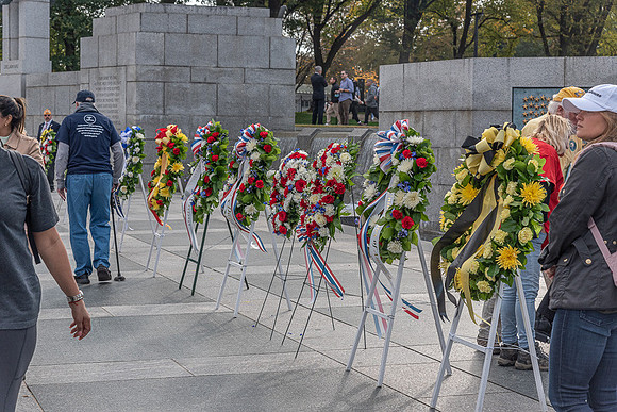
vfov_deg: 18.2
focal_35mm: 75
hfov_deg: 27.0
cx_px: 308
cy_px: 206
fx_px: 1286
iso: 500
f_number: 8
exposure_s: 1/1000
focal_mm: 75
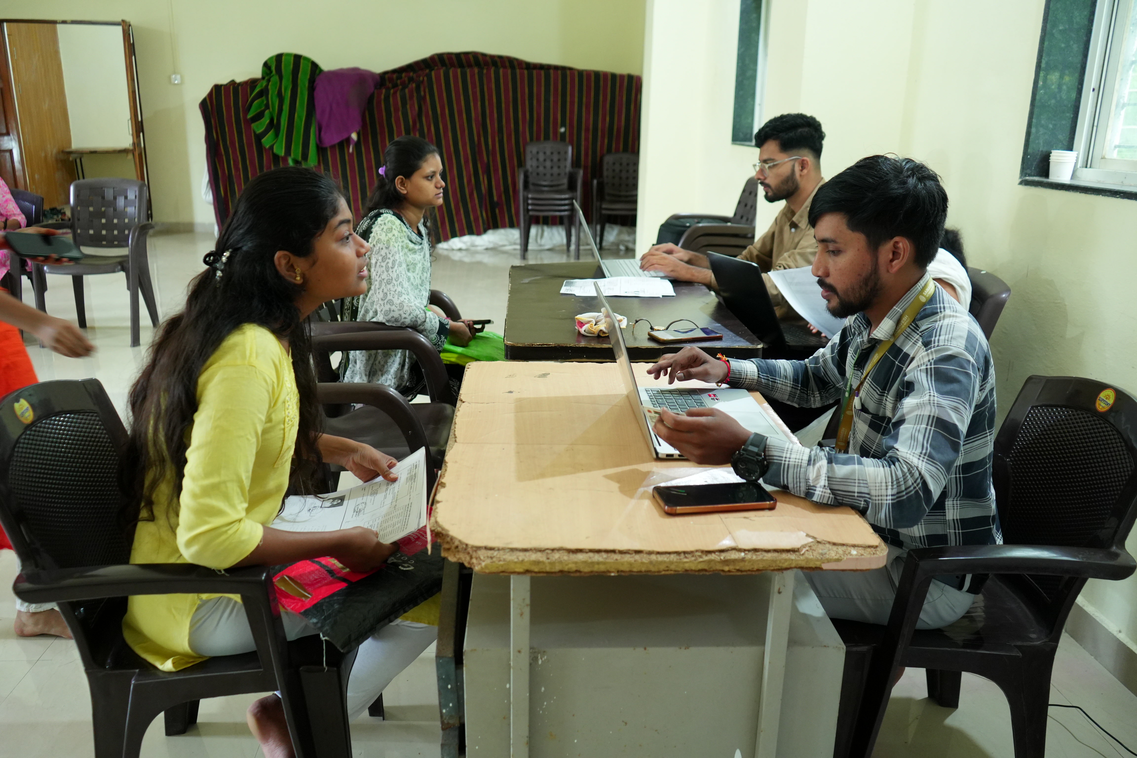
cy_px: 379
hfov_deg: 63.7
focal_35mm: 29
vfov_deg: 45.0
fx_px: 916
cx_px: 568
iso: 2000
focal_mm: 29
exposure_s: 1/50
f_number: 3.5
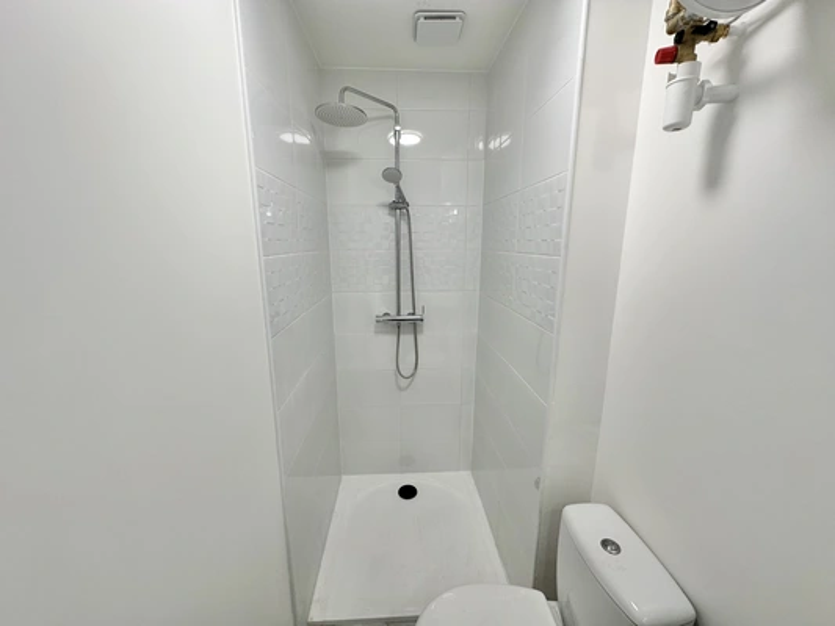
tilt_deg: -11.1
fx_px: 338
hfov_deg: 102.1
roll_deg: -0.2
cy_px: 313
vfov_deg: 85.7
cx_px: 418
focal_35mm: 14
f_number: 2.2
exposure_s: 1/100
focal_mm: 2.22
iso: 64
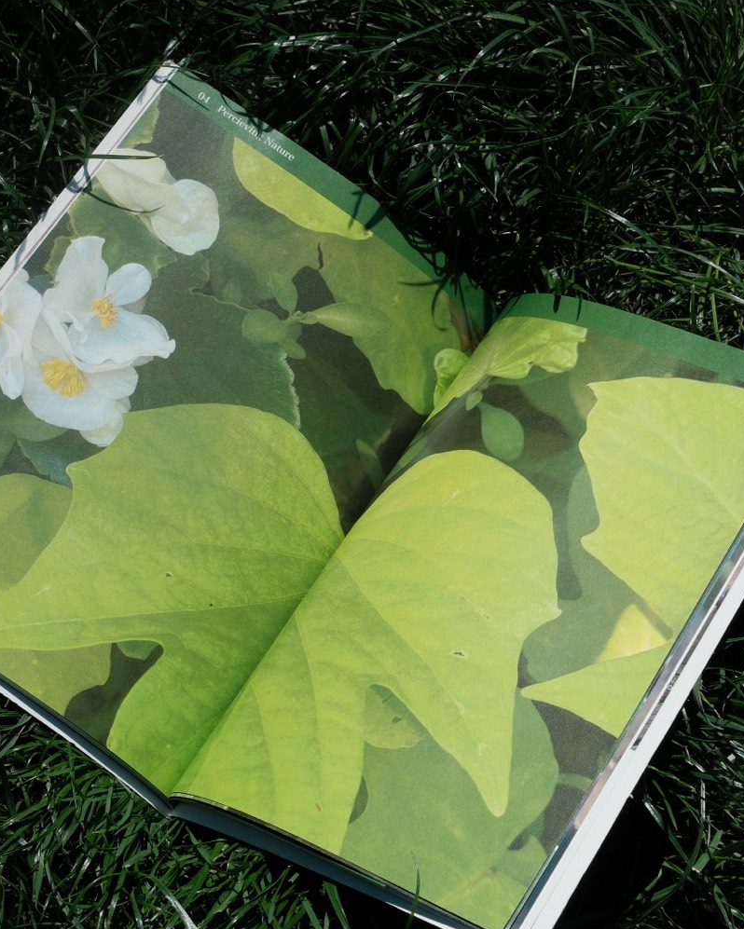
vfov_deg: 23.0
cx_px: 416
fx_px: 2284
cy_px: 461
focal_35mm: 83
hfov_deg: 18.5
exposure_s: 1/500
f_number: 8
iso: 320
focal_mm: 32.5
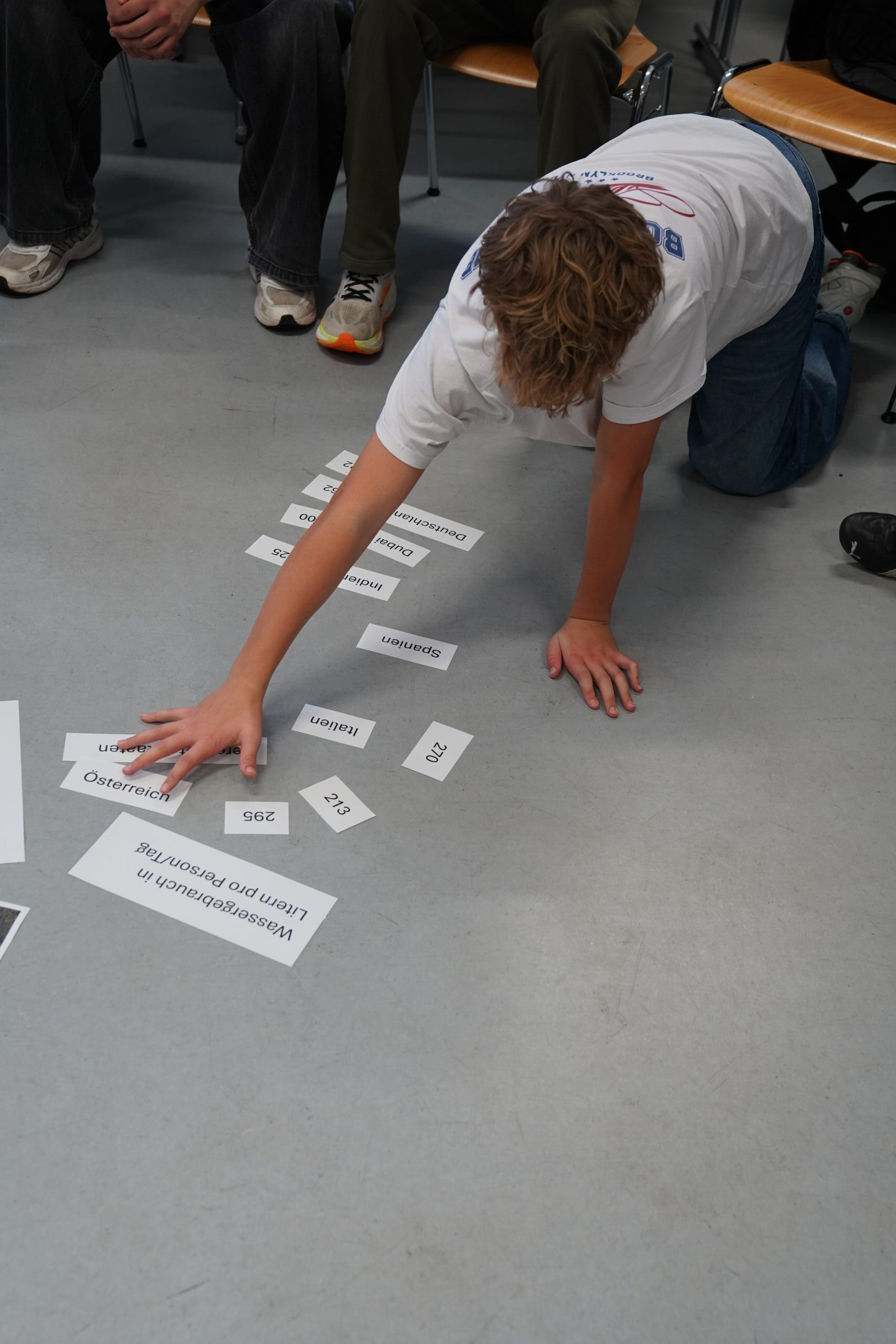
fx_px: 1605
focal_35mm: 43
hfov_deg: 31.2
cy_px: 672
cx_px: 448
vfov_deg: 45.4
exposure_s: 1/160
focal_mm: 43
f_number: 4
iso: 1250
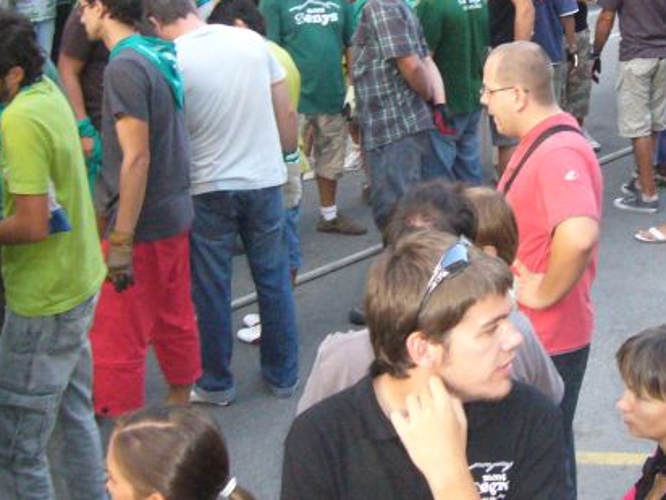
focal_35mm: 68
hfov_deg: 28.2
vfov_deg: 21.4
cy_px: 105
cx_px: 482
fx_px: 1308
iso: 400
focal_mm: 5.8
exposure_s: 1/60
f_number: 2.8
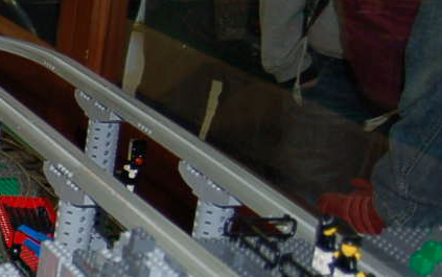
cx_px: -330
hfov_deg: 14.8
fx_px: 1504
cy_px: 204
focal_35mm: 125
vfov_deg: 10.5
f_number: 3.8
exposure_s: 1/60
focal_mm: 23
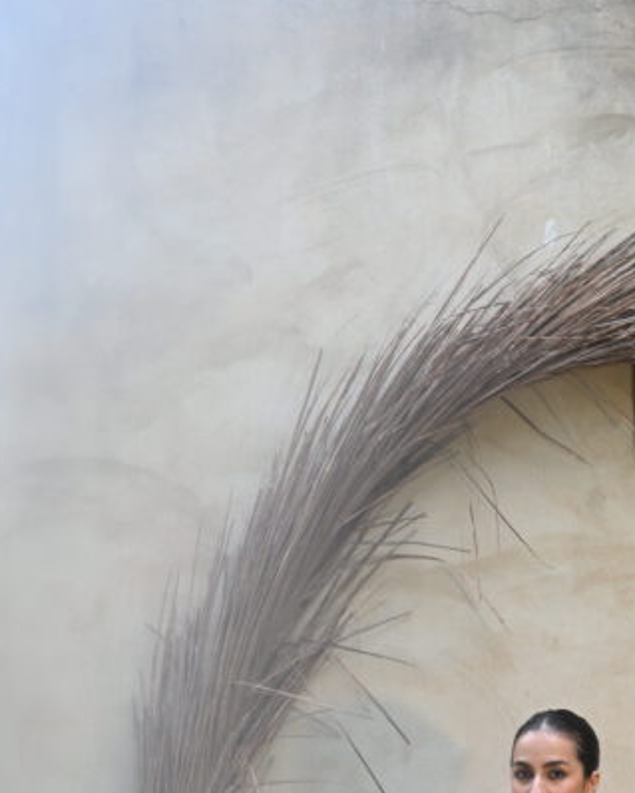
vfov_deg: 17.6
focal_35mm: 106
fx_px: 2487
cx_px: 569
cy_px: 819
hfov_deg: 14.4
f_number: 2.2
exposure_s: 1/160
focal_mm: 50
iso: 250
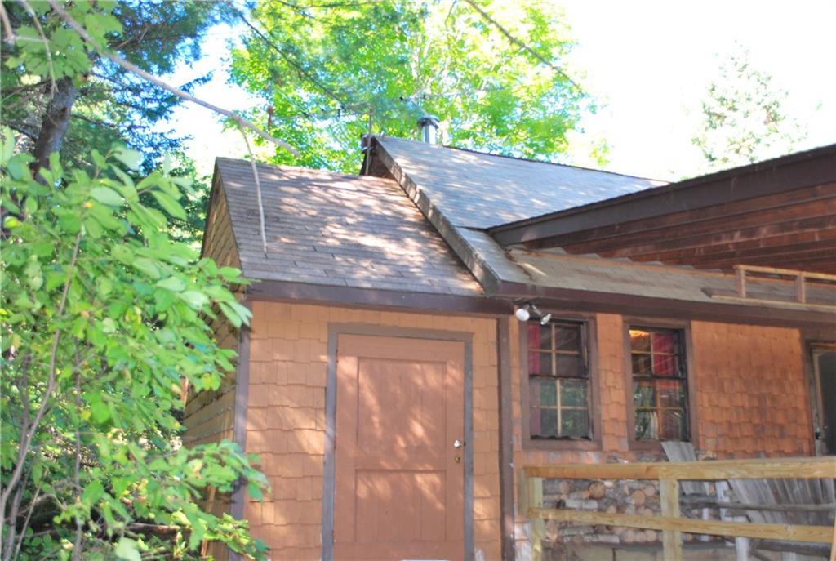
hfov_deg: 53.0
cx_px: 418
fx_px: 838
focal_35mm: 36
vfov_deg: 37.0
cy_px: 280
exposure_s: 1/60
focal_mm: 24
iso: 250
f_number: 4.2
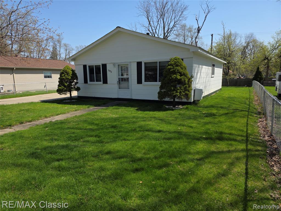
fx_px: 187
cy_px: 106
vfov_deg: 58.9
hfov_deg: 73.9
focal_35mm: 23
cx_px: 140
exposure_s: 1/4434
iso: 80
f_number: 1.7
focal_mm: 6.3
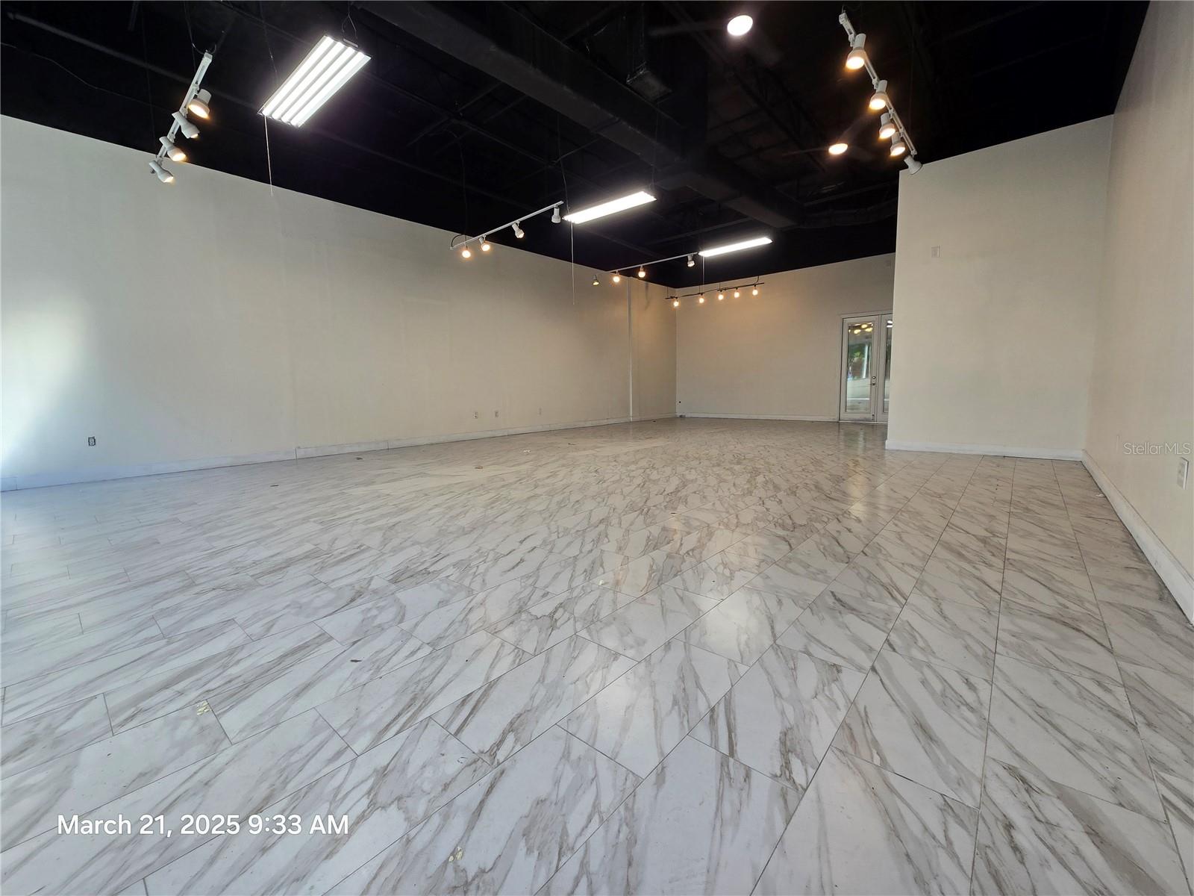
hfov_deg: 106.2
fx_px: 448
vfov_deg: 89.9
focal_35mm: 13
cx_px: 597
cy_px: 448
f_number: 2.2
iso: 64
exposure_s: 1/60
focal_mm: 2.2
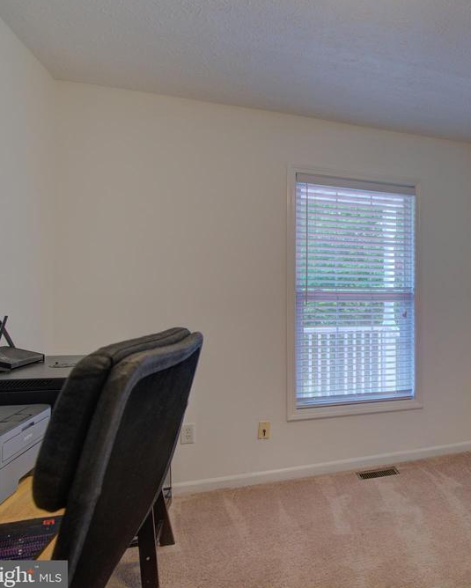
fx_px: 400
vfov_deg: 72.6
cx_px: 421
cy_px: 292
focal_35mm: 23
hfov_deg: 53.6
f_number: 5.6
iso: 400
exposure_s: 1/40
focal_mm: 16
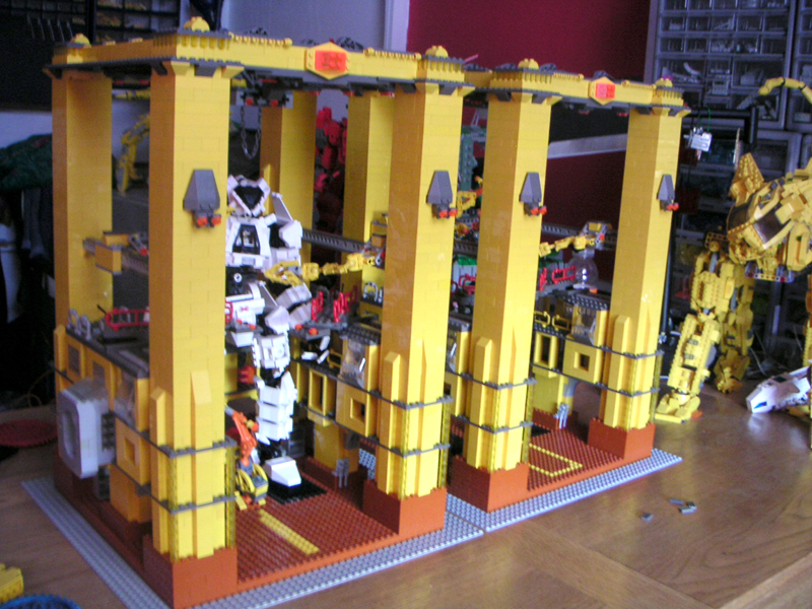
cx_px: 406
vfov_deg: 38.7
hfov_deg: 50.1
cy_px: 304
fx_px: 868
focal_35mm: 37
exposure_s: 1/4
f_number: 2.8
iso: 100
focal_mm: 5.7
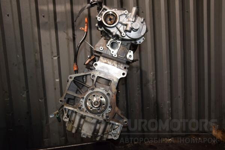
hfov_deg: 57.2
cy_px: 75
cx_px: 112
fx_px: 206
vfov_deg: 40.0
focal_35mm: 33
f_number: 5
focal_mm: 22
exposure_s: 1/60
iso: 800
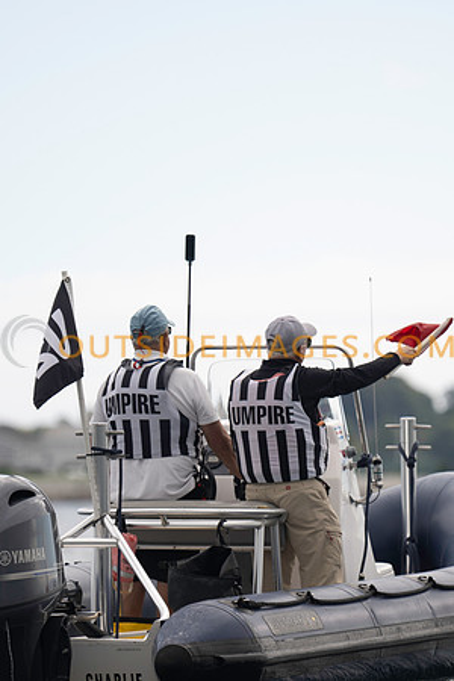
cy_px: 340
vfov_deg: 4.6
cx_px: 227
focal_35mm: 450
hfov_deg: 3.1
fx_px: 8512
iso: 50
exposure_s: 1/1000
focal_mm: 300
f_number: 4
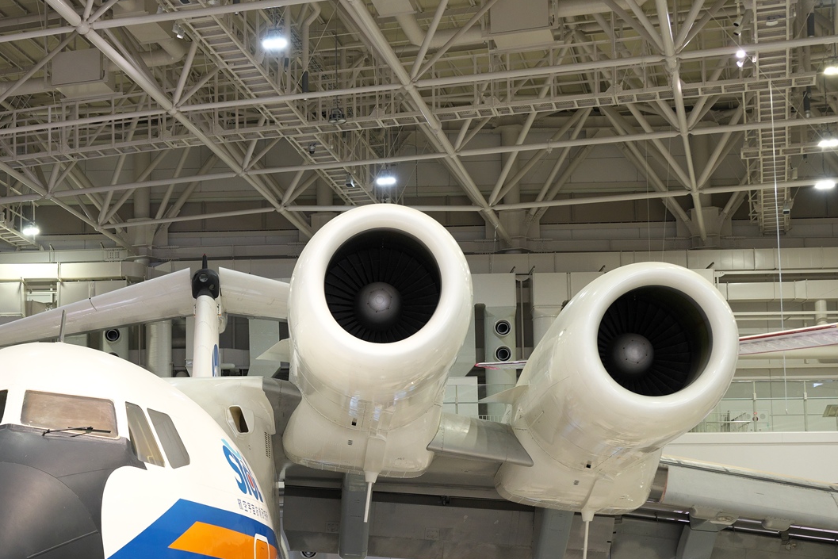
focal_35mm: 69
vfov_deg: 19.5
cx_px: 139
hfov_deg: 28.5
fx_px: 1606
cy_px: 447
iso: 640
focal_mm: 38
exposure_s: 1/40
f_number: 4
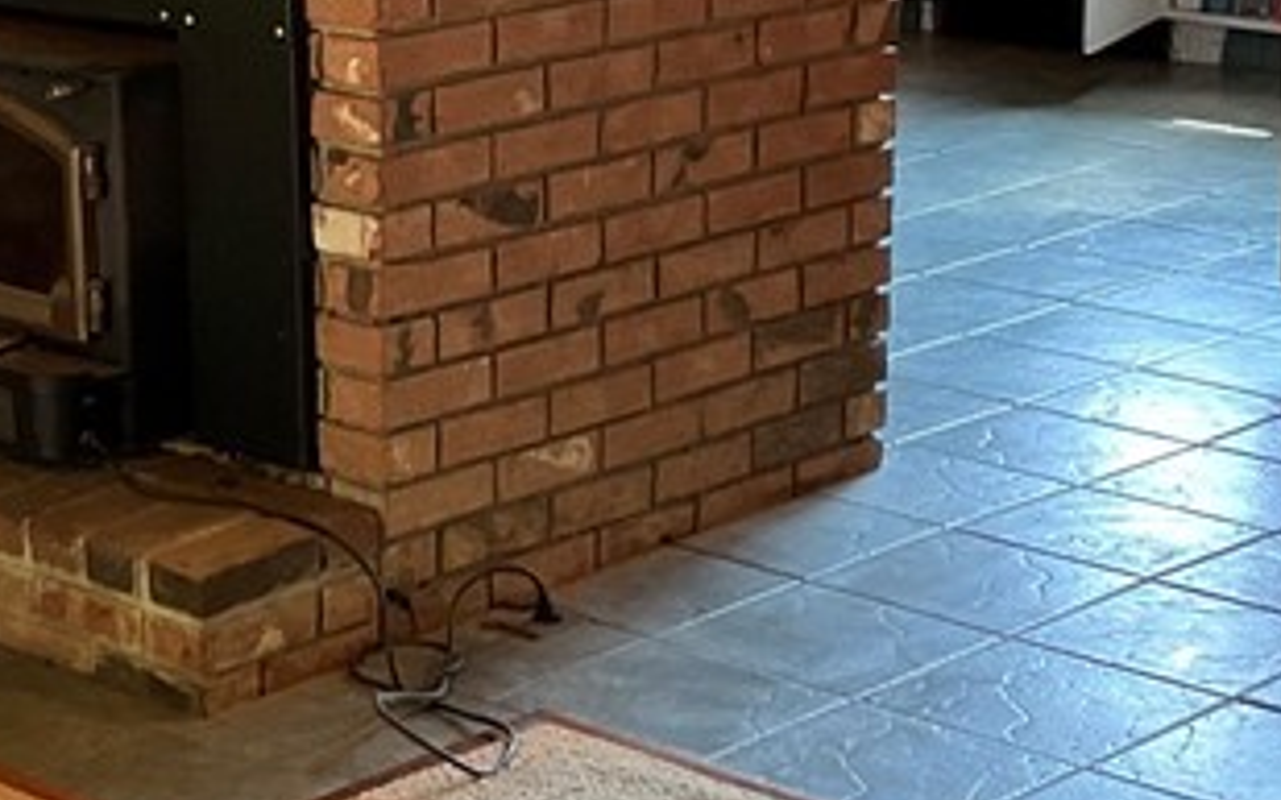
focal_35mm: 102
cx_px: 46
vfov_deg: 12.8
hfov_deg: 19.9
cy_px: 166
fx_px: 3560
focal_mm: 3
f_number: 1.8
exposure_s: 1/60
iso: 80
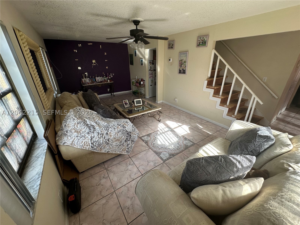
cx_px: 150
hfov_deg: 102.1
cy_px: 112
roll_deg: +0.7
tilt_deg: -24.2
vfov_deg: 85.7
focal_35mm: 14
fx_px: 121
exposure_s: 1/99
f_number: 2.2
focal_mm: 2.22
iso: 80
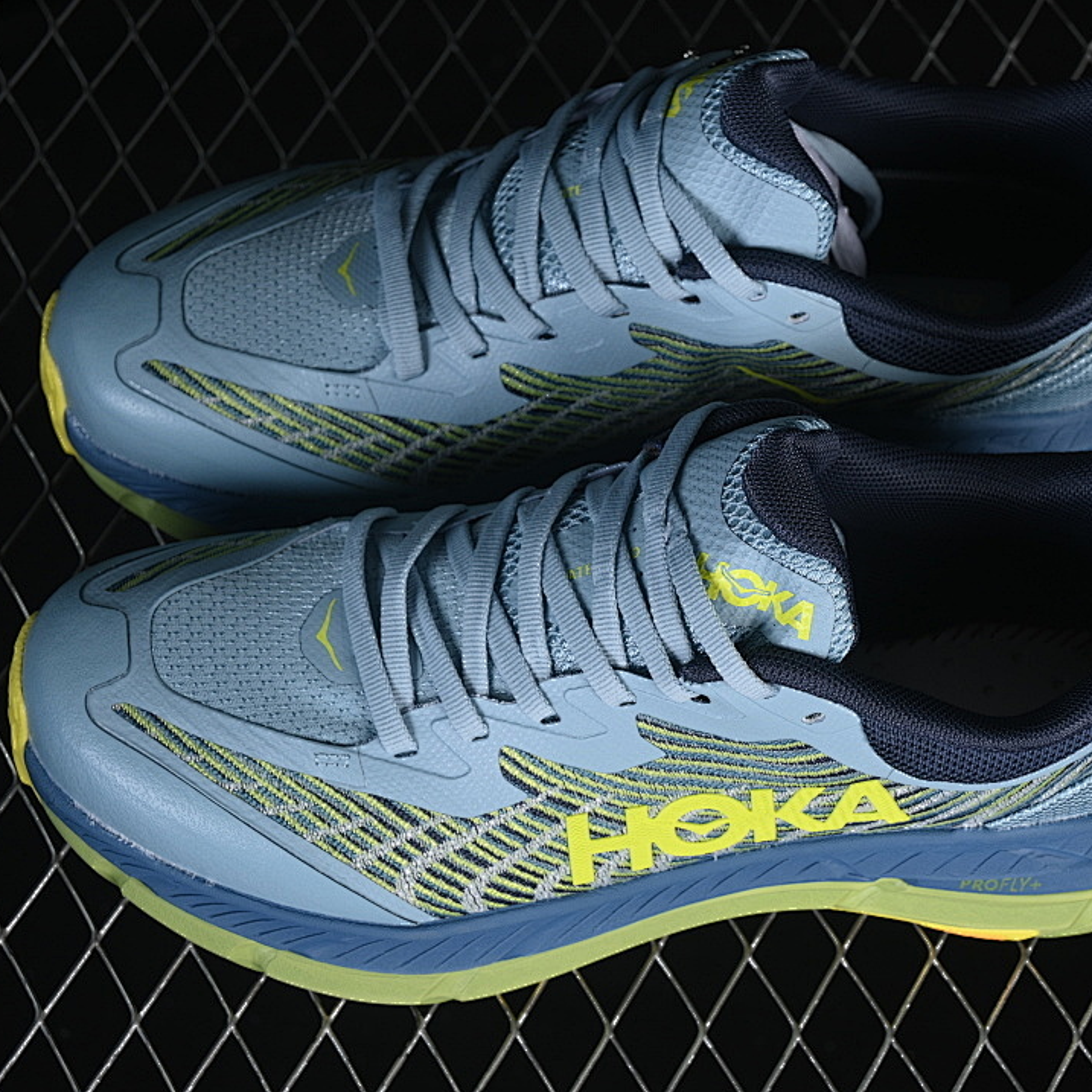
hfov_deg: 18.1
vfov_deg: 18.1
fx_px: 3426
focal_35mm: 96
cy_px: 545
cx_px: 655
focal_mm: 50
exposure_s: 1/80
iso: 160
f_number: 7.1
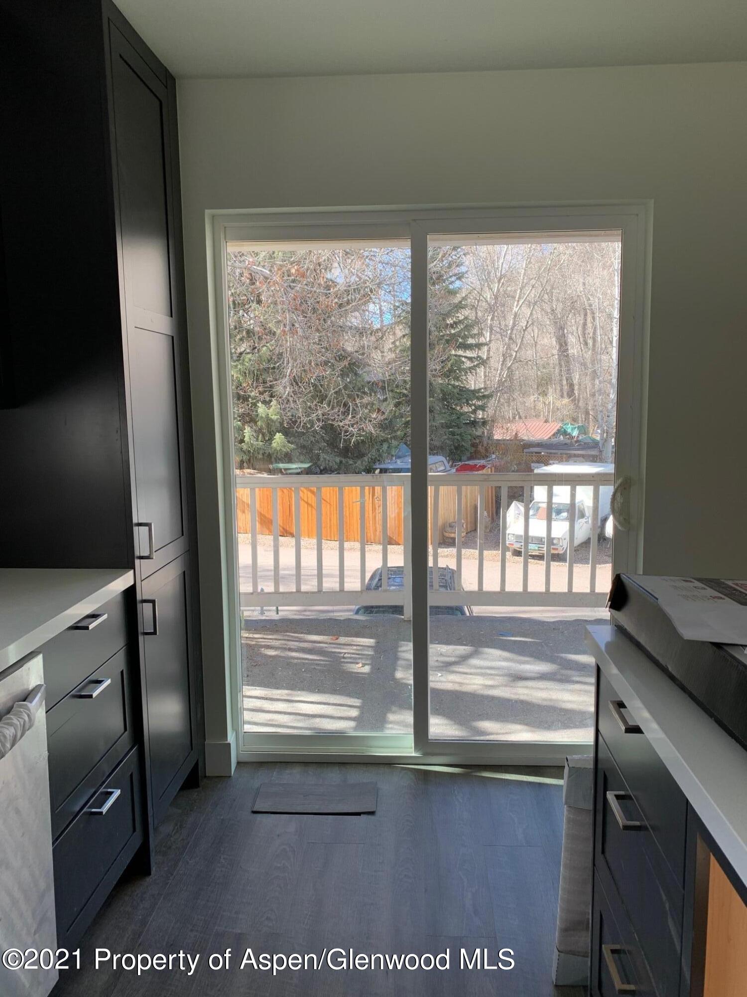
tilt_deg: -7.7
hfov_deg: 53.1
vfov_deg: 67.3
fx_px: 748
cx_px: 374
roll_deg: +1.6
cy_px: 498
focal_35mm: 26
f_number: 1.8
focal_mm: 4.25
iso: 25
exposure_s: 1/121
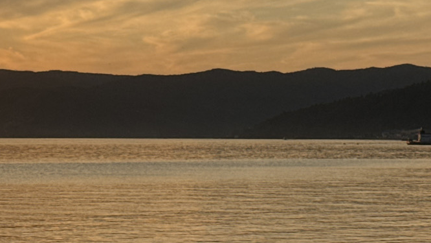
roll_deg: +0.1
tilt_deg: +3.2
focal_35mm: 157
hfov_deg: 13.7
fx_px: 1795
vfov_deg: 7.7
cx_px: 254
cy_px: 29
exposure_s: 1/4310
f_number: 1.78
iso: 64
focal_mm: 6.76
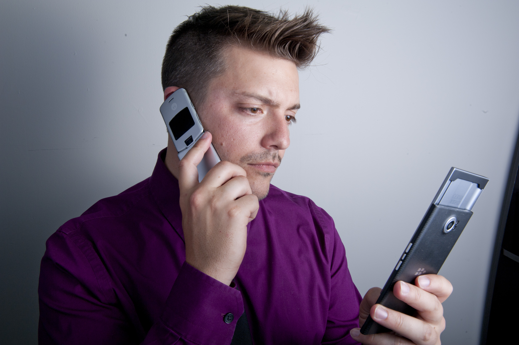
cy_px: 172
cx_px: 260
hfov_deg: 55.8
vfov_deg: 38.8
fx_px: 490
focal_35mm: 34
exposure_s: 1/250
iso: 250
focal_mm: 34
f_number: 16
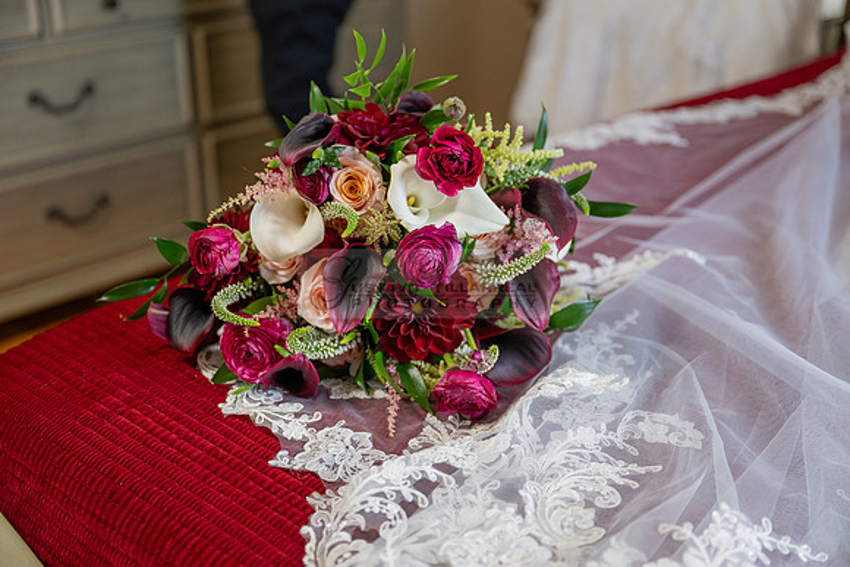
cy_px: 284
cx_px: 425
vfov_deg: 29.9
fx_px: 1063
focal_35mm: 45
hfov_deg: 43.6
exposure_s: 1/200
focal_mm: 45
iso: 640
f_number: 2.8
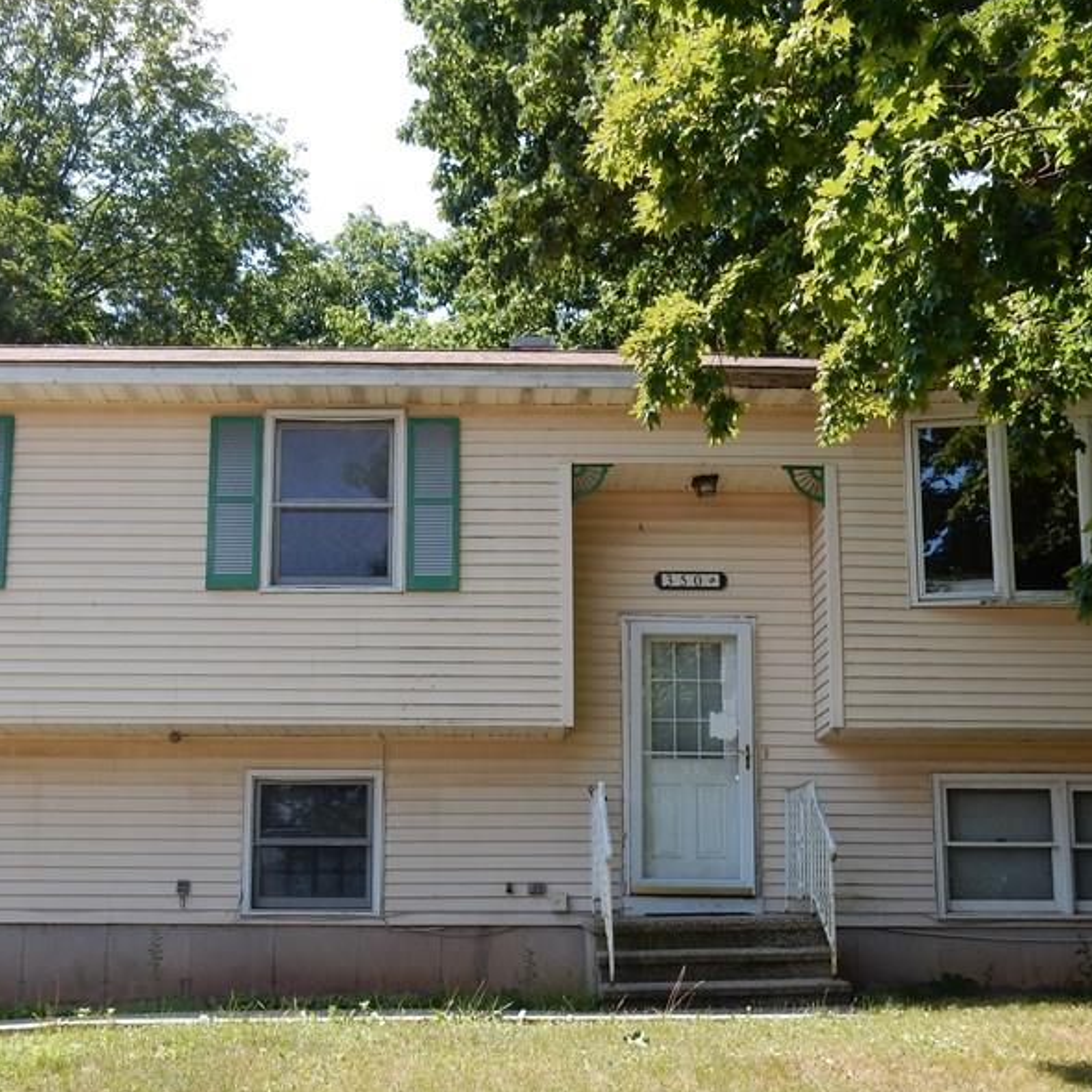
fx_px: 1642
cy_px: 655
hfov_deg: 36.8
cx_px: 489
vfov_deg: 36.7
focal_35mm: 46
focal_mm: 5.4
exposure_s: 1/400
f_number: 4
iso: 125
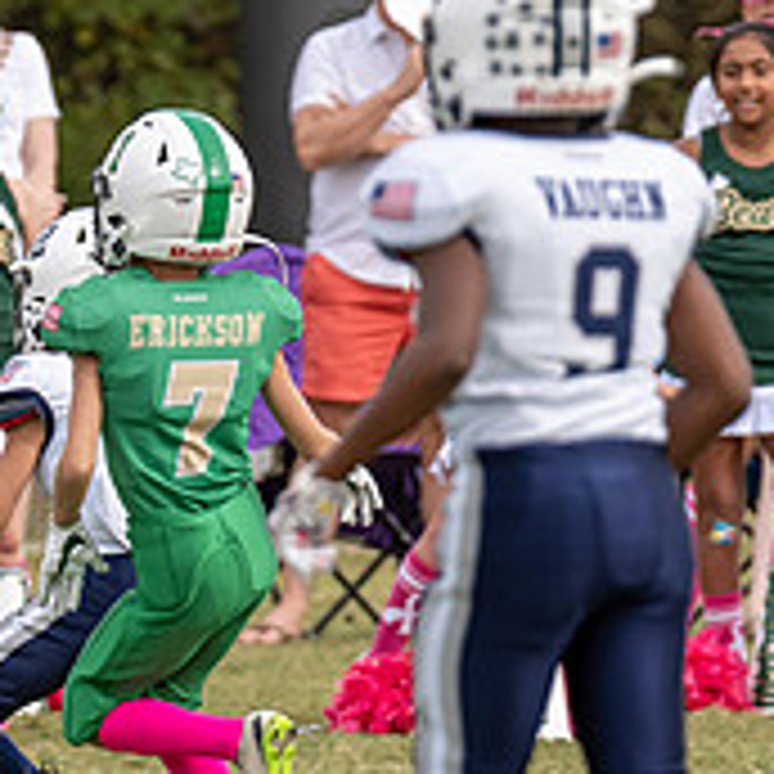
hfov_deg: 1.7
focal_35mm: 1016
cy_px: 477
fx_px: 25702
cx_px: -240
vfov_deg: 1.7
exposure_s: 1/1250
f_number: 3.5
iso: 200
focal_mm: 200
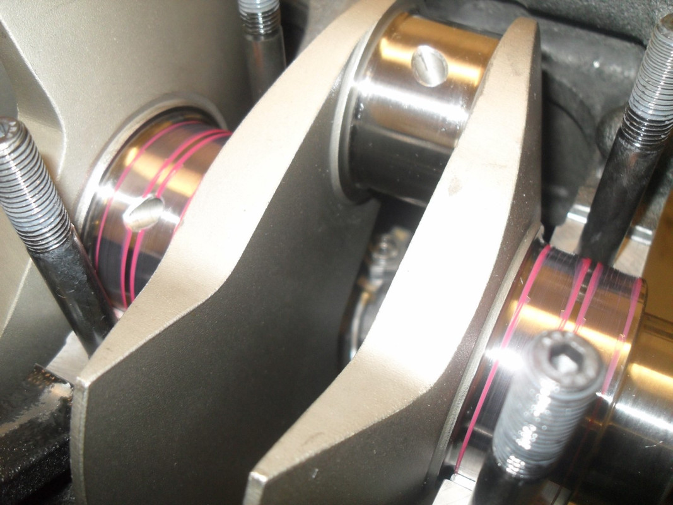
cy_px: 252
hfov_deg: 52.6
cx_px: 336
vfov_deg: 40.7
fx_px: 680
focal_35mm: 35
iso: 200
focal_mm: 6.2
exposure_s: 1/45
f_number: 2.8
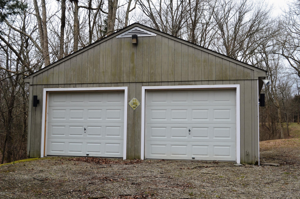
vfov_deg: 30.7
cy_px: 100
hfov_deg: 45.0
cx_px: 150
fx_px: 362
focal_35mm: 44
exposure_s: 1/160
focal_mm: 29
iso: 200
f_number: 6.3
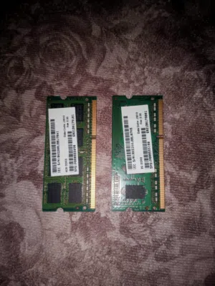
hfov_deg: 49.7
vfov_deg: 63.4
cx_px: 108
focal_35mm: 28
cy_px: 143
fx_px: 232
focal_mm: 4.05
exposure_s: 1/33.3
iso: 175
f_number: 1.8
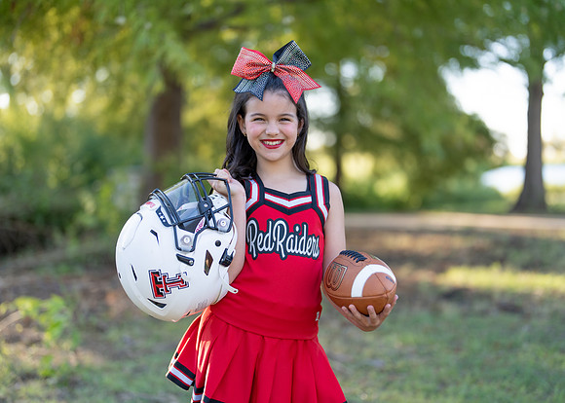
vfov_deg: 26.6
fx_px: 853
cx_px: 282
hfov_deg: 36.6
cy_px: 202
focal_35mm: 53
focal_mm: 50
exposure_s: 1/1000
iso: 100
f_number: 1.2
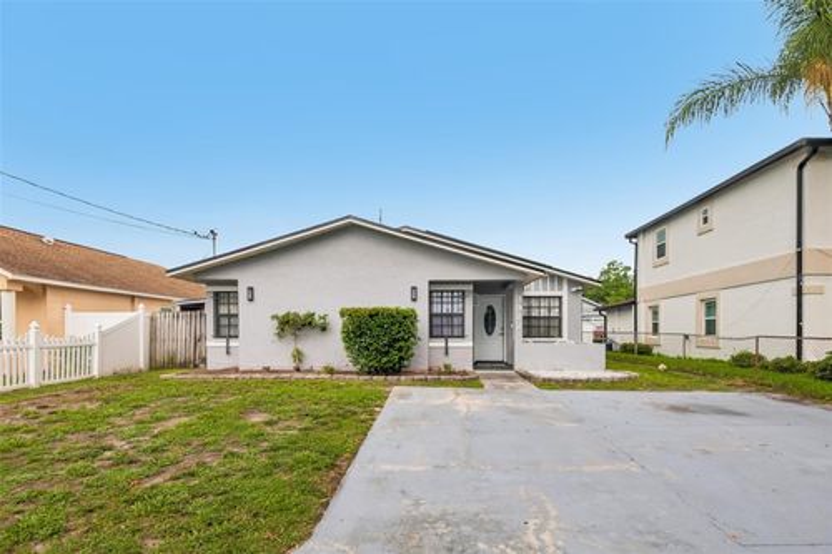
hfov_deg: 86.9
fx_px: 439
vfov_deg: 64.5
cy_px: 277
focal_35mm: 19
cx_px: 416
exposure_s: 1/1000
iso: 400
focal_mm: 19
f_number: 8
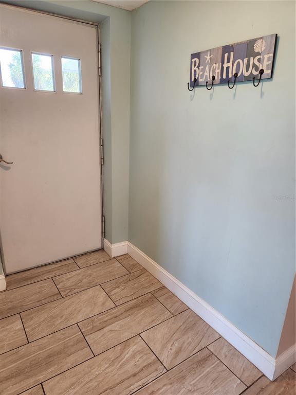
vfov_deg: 73.9
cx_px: 148
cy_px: 198
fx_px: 262
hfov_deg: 58.9
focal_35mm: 23
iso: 125
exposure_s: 1/120
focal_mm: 5.4
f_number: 1.8
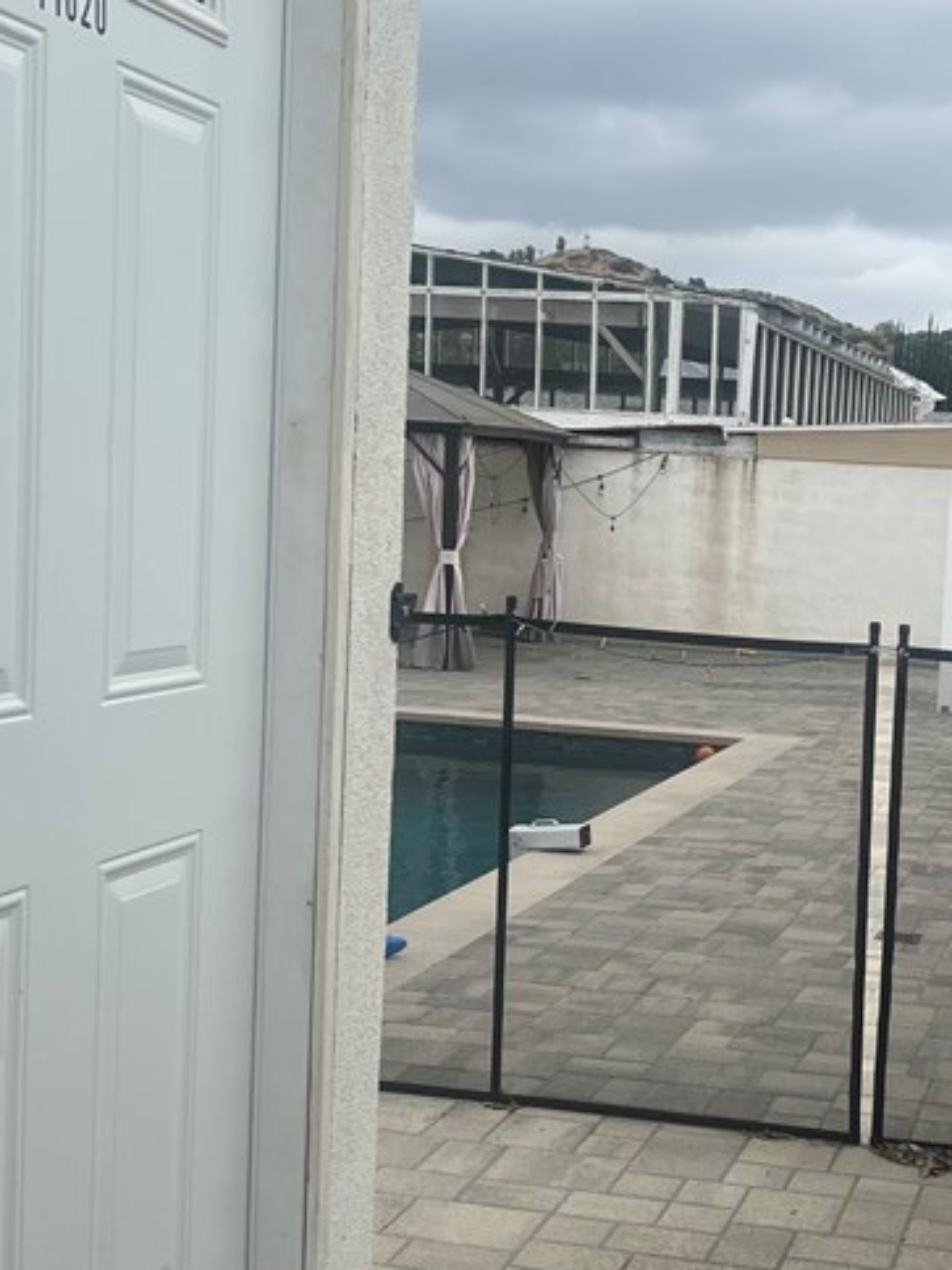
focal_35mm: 55
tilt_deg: -5.3
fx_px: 2017
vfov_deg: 34.9
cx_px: 784
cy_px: 674
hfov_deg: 26.0
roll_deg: -2.7
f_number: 1.5
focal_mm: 5.7
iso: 50
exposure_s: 1/3460
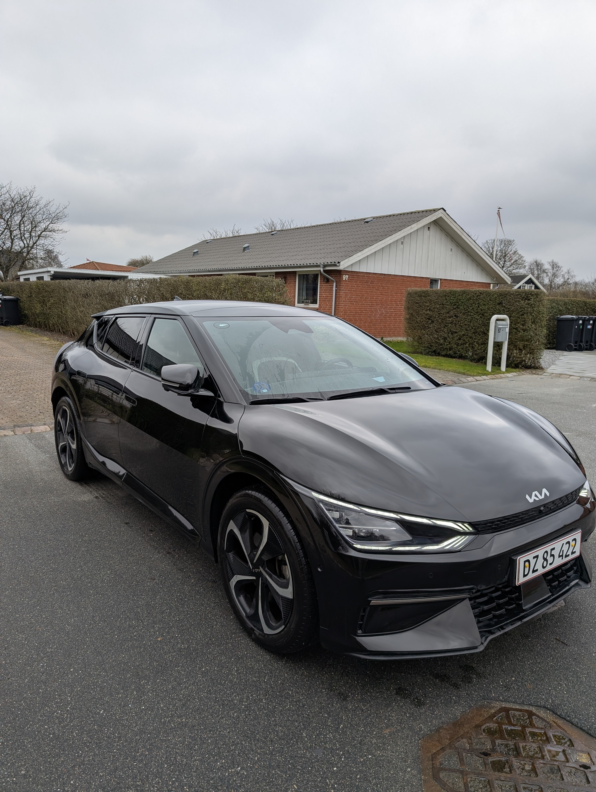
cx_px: 298
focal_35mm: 24
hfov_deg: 56.9
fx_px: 550
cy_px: 396
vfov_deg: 71.5
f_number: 1.68
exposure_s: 1/168
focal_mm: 6.9
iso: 21
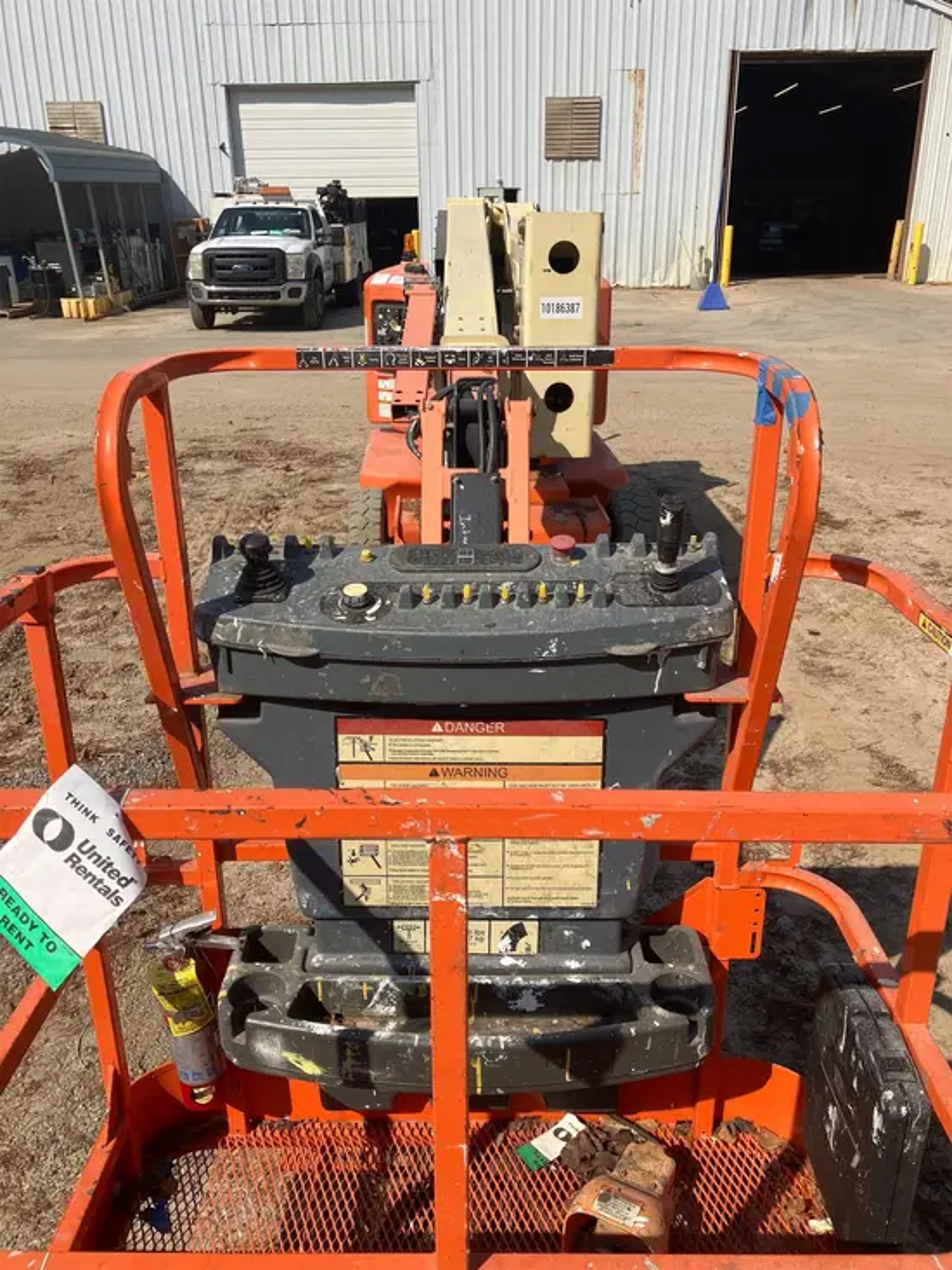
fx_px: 1026
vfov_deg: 63.4
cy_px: 635
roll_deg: +0.1
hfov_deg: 49.8
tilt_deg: -22.6
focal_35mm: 28
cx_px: 476
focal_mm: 3.99
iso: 32
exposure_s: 1/2558
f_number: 1.8
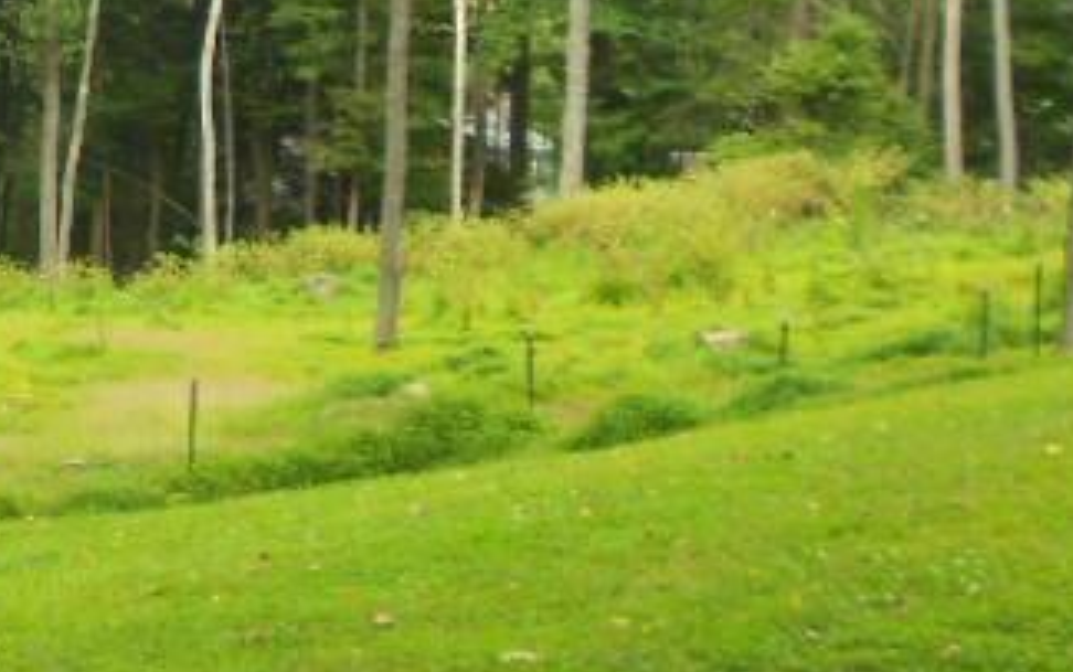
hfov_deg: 22.3
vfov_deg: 15.0
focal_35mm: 87
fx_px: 2546
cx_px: -152
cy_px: 358
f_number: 3.2
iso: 80
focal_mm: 4.6
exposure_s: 1/200
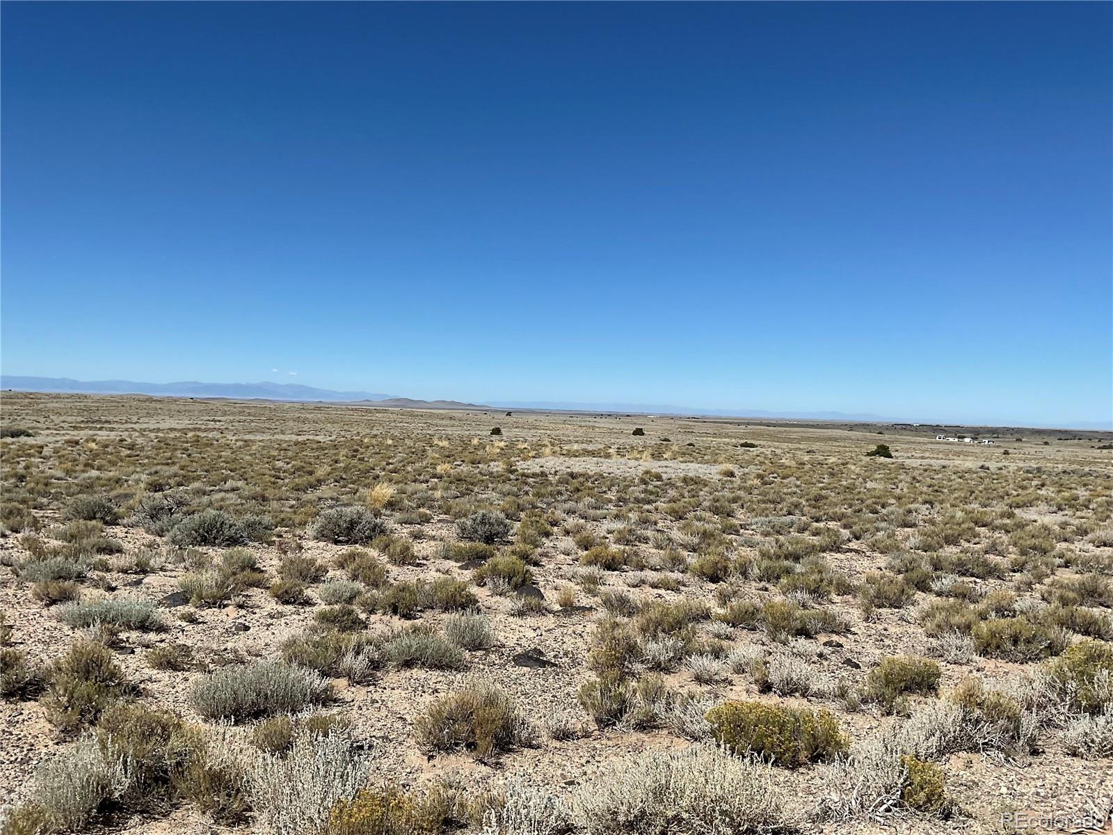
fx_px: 932
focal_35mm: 29
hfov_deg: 61.7
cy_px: 418
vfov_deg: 48.2
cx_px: 556
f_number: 1.8
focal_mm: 3
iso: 16
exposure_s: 1/3125
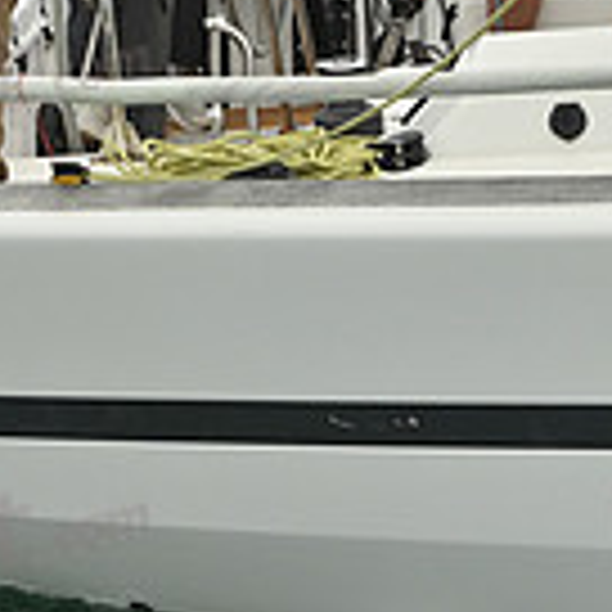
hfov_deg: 6.9
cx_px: 387
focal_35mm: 254
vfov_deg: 6.8
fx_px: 5081
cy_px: -173
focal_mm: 70
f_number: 10
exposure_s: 1/1000
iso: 320
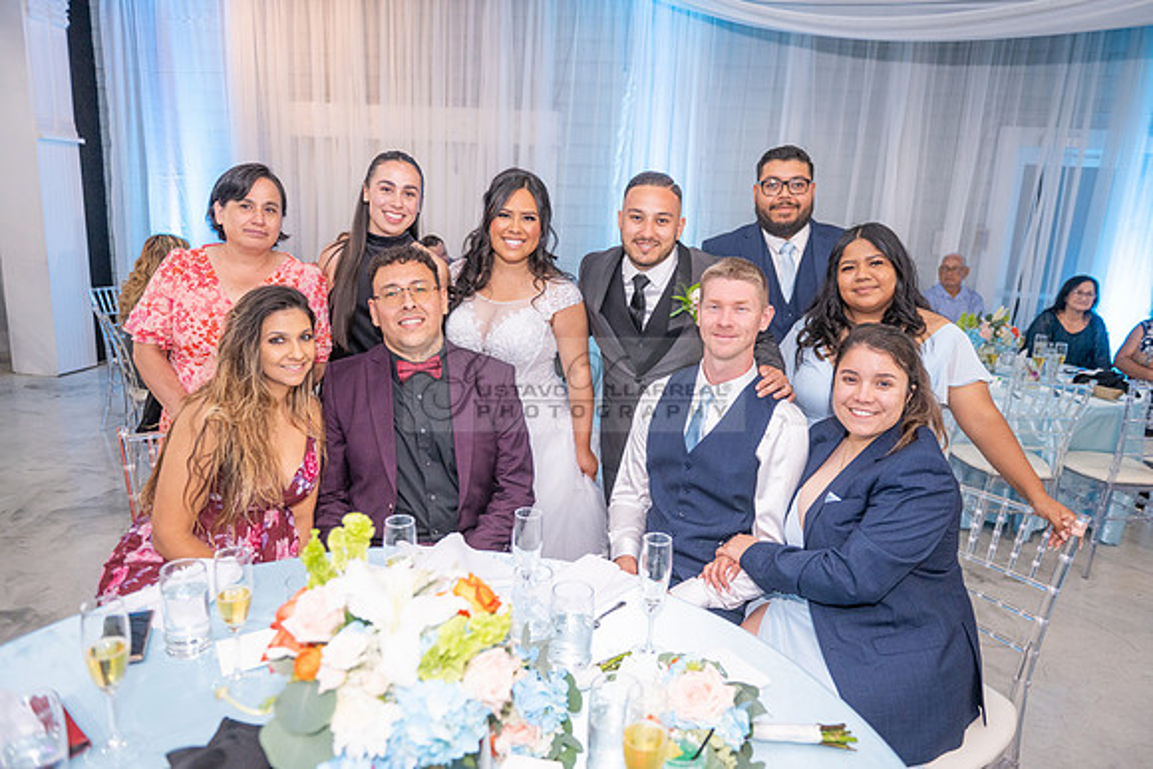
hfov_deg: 73.7
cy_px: 384
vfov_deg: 53.2
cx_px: 576
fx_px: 769
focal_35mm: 24
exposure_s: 1/160
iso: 1000
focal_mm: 24
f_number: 3.2
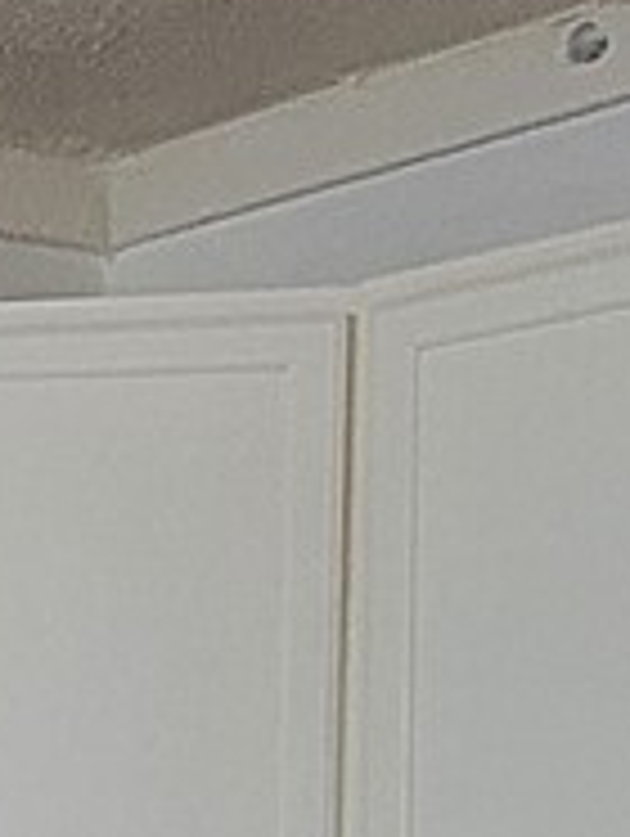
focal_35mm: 134
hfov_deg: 9.2
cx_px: -1143
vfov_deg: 14.2
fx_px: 3244
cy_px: 1012
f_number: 2.2
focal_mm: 2.2
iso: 320
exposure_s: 1/30
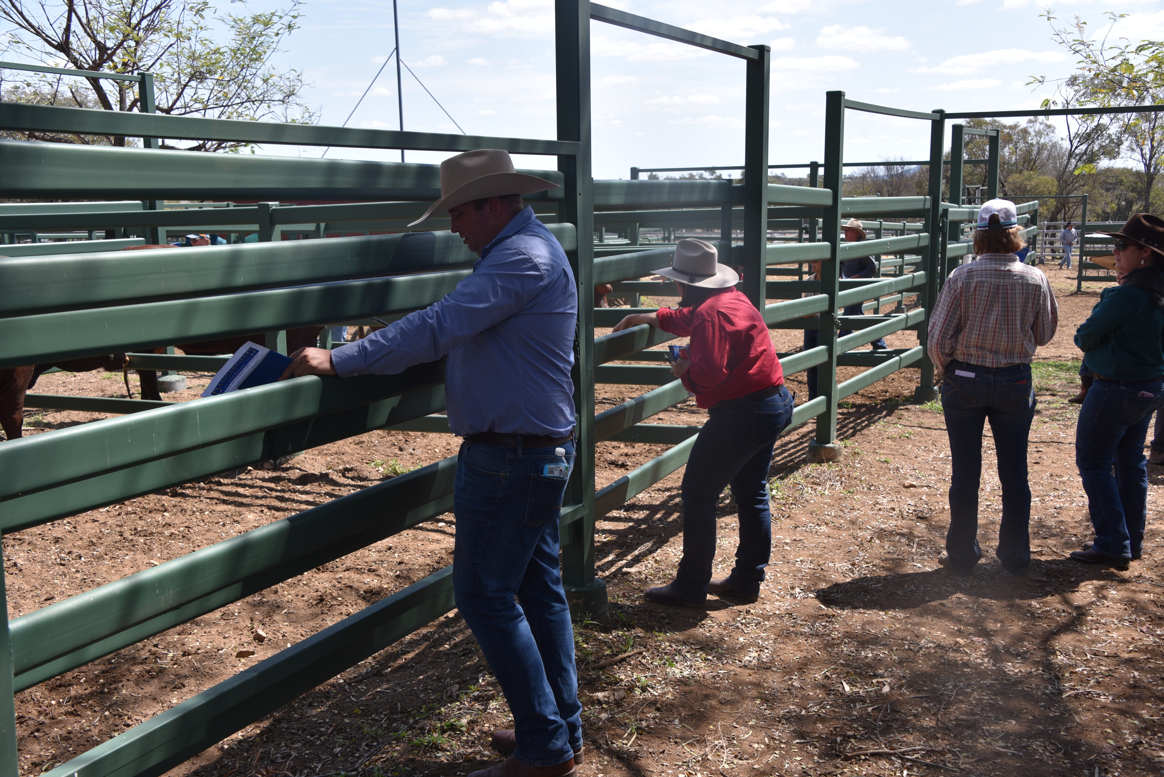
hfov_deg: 50.7
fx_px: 1229
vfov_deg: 35.1
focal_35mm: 38
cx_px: 582
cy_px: 388
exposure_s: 1/250
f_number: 8
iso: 200
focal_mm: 38
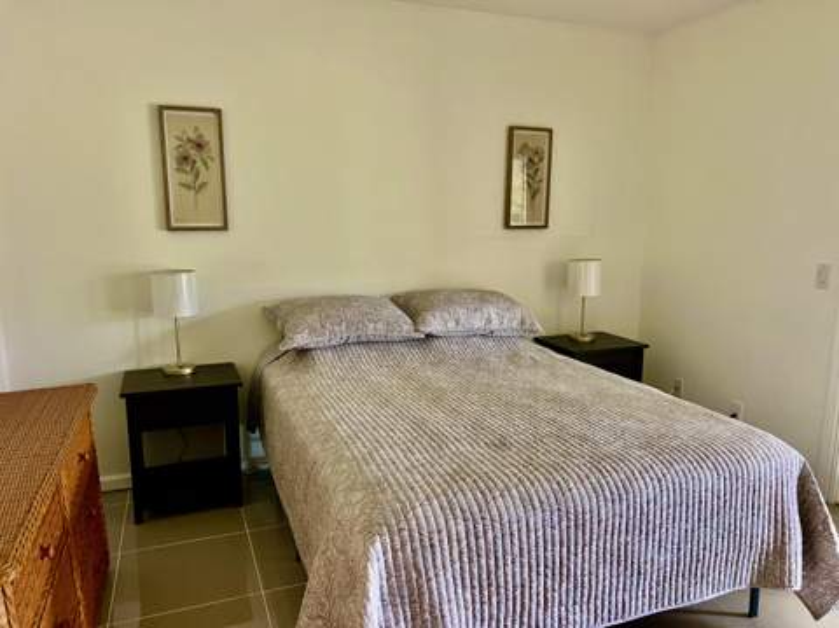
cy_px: 314
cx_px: 420
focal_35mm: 26
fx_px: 630
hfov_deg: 67.4
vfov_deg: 53.0
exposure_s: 1/60
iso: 200
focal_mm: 5.7
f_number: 1.5
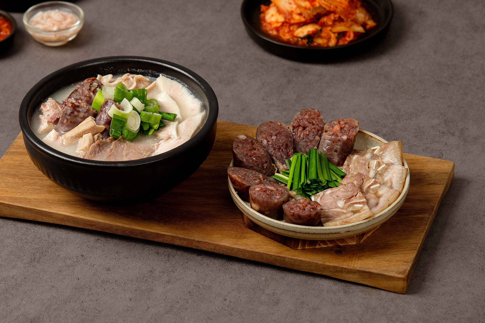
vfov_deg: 10.5
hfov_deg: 15.8
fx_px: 1751
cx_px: 206
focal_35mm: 130
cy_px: 130
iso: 100
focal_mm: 72.1
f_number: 5.6
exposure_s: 1/125
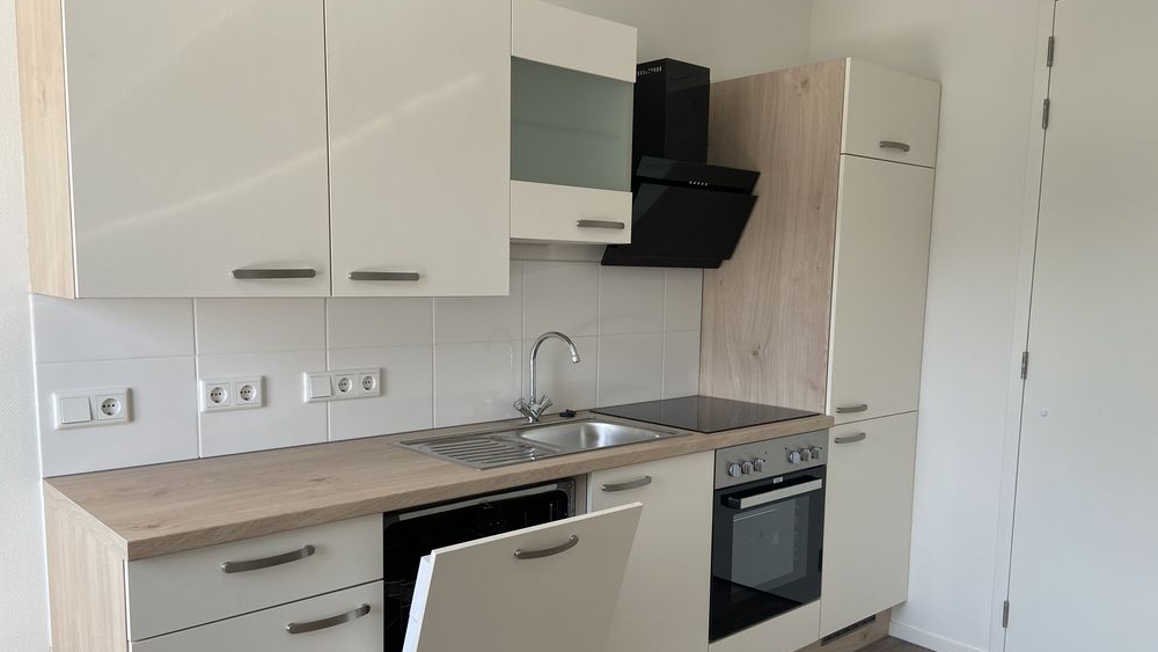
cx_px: 577
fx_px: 891
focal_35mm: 29
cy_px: 398
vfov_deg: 40.0
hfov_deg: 66.1
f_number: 1.8
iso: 40
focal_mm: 4.25
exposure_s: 1/122
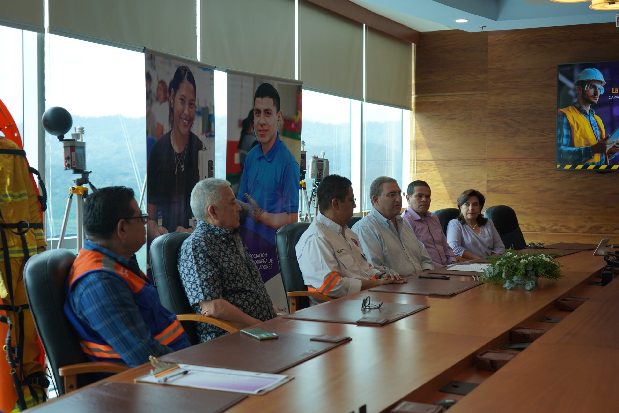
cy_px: 206
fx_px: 808
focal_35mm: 47
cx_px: 310
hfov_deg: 41.9
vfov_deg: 28.7
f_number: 4.5
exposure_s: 1/160
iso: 250
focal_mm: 47
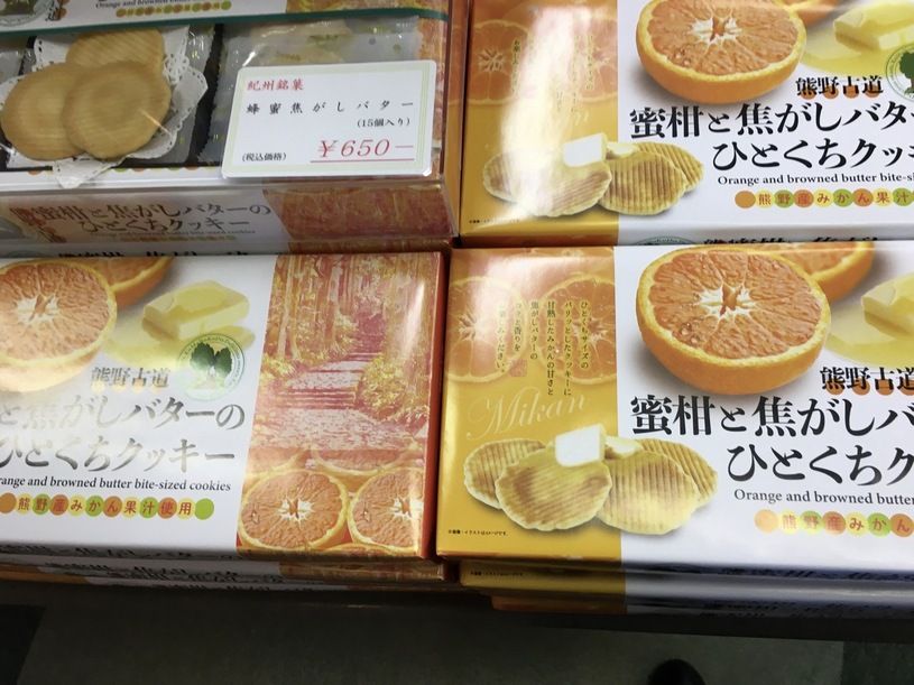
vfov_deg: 48.2
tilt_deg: -67.9
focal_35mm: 29
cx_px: 457
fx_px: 766
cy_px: 342
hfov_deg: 61.7
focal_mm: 4.15
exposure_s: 1/30
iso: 50
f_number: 2.2
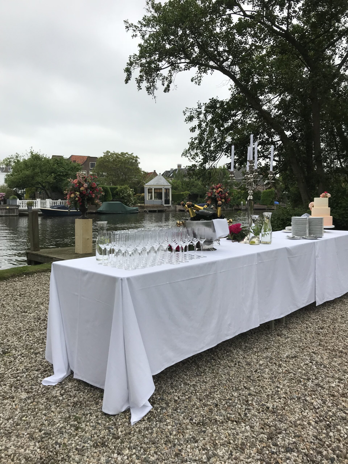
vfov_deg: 63.4
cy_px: 232
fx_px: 375
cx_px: 174
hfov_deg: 49.7
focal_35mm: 28
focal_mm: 3.99
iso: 20
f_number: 1.8
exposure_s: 1/1408
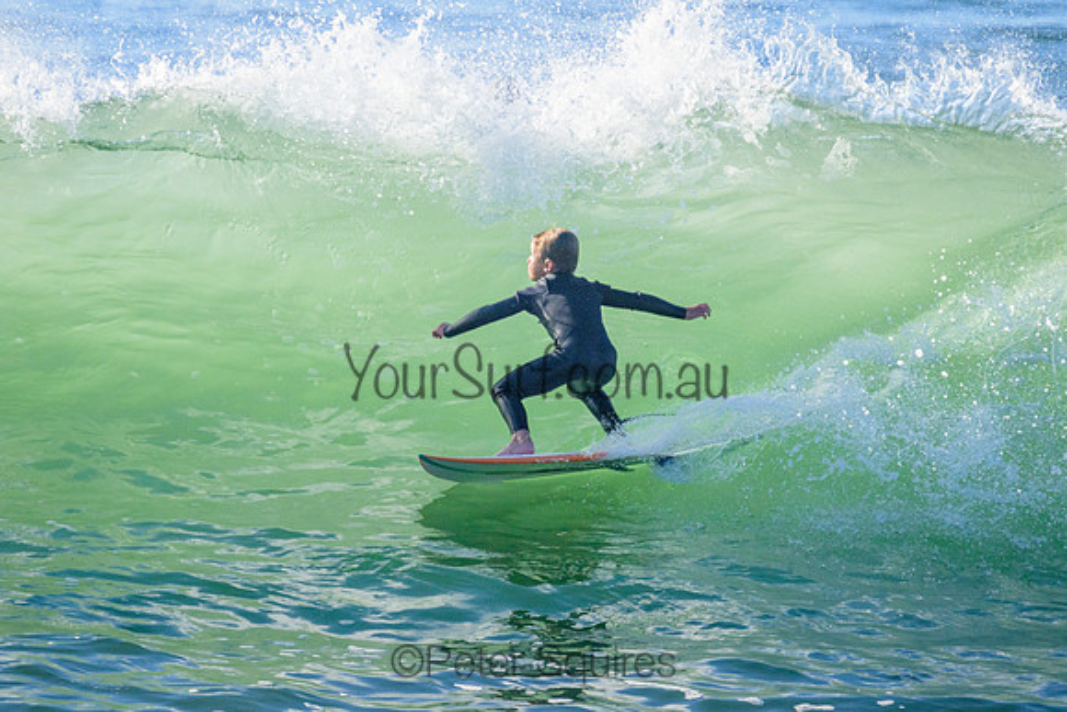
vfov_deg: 1.5
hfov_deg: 2.2
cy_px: 291
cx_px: 526
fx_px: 28069
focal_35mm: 947
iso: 1400
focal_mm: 800
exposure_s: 1/2000
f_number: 11
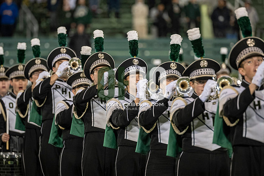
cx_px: 132
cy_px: 88
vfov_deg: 4.6
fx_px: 2199
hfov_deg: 6.9
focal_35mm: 300
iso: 1000
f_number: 2.8
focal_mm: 200
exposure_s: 1/500
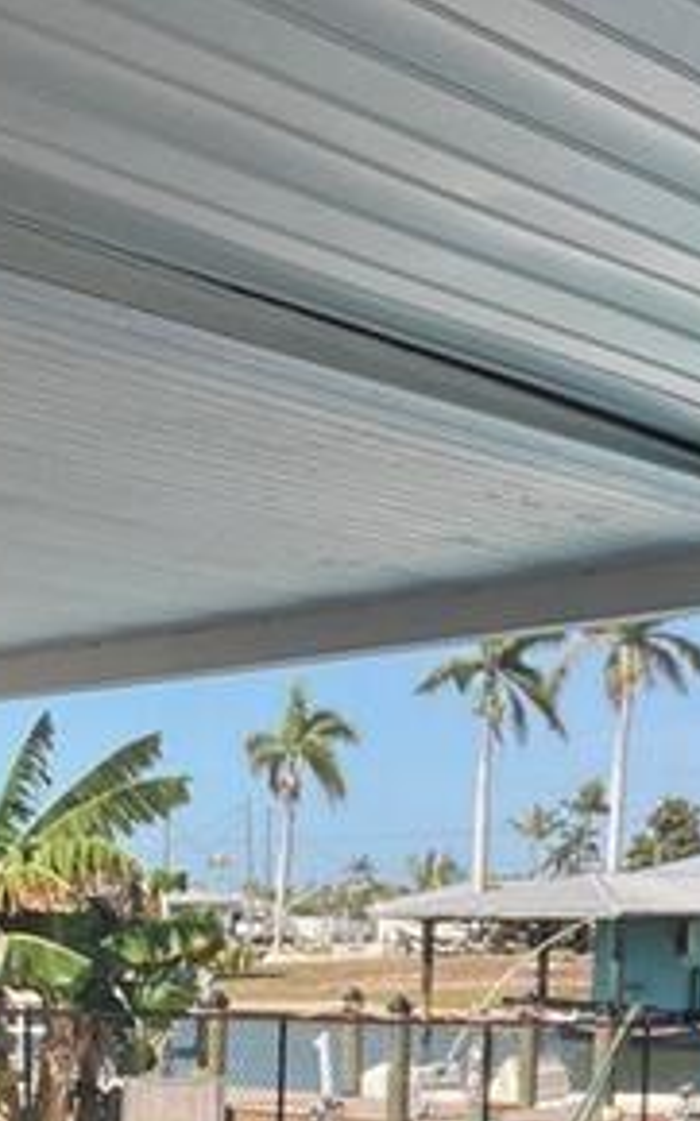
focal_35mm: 73
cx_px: 70
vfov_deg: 26.5
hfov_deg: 17.6
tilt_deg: -5.9
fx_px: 2230
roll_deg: +0.1
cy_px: 1164
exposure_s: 1/859
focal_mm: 5.7
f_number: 1.5
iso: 50
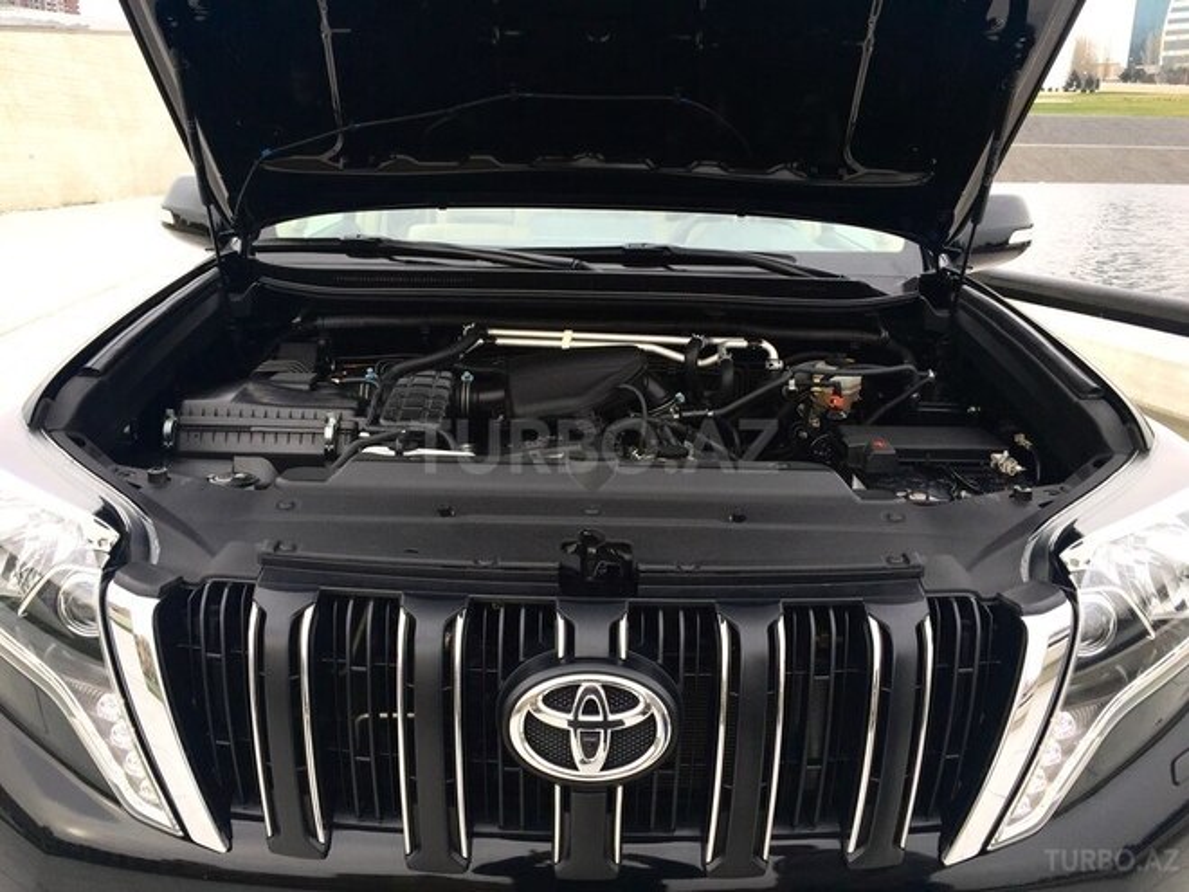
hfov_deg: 61.7
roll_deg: -1.2
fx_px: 996
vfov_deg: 48.2
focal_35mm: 29
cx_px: 594
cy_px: 446
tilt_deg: -16.6
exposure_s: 1/286
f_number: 2.2
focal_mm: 4.15
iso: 32
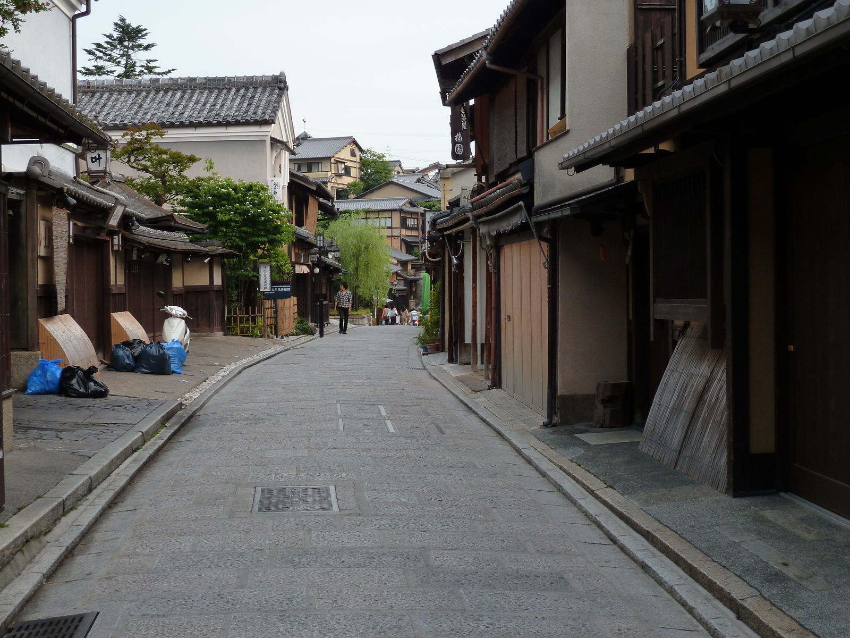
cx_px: 425
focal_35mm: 52
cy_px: 319
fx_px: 1277
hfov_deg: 36.8
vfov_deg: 28.0
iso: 125
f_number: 3.8
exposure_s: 1/40
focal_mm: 8.5
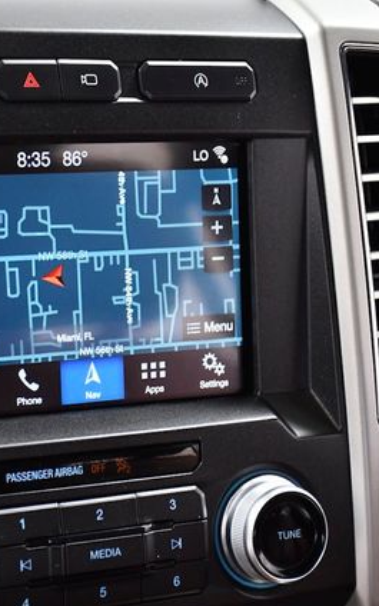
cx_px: 49
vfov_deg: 20.2
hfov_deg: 12.6
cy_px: 304
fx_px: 1702
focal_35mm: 103
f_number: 4.5
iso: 1250
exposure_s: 1/80
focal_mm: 45
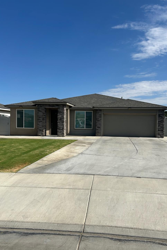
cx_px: 92
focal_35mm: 28
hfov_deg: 46.3
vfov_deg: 65.5
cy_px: 128
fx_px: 195
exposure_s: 1/7463
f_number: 1.5
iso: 50
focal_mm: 5.7
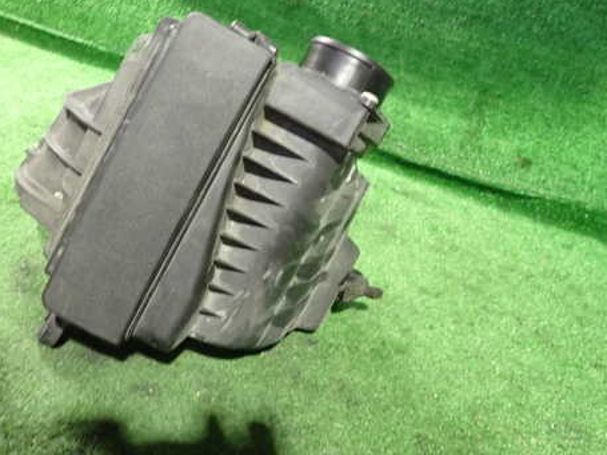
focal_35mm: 33
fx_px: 579
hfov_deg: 55.2
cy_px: 211
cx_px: 271
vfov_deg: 42.9
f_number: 2
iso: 800
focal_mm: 4.5
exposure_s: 1/20
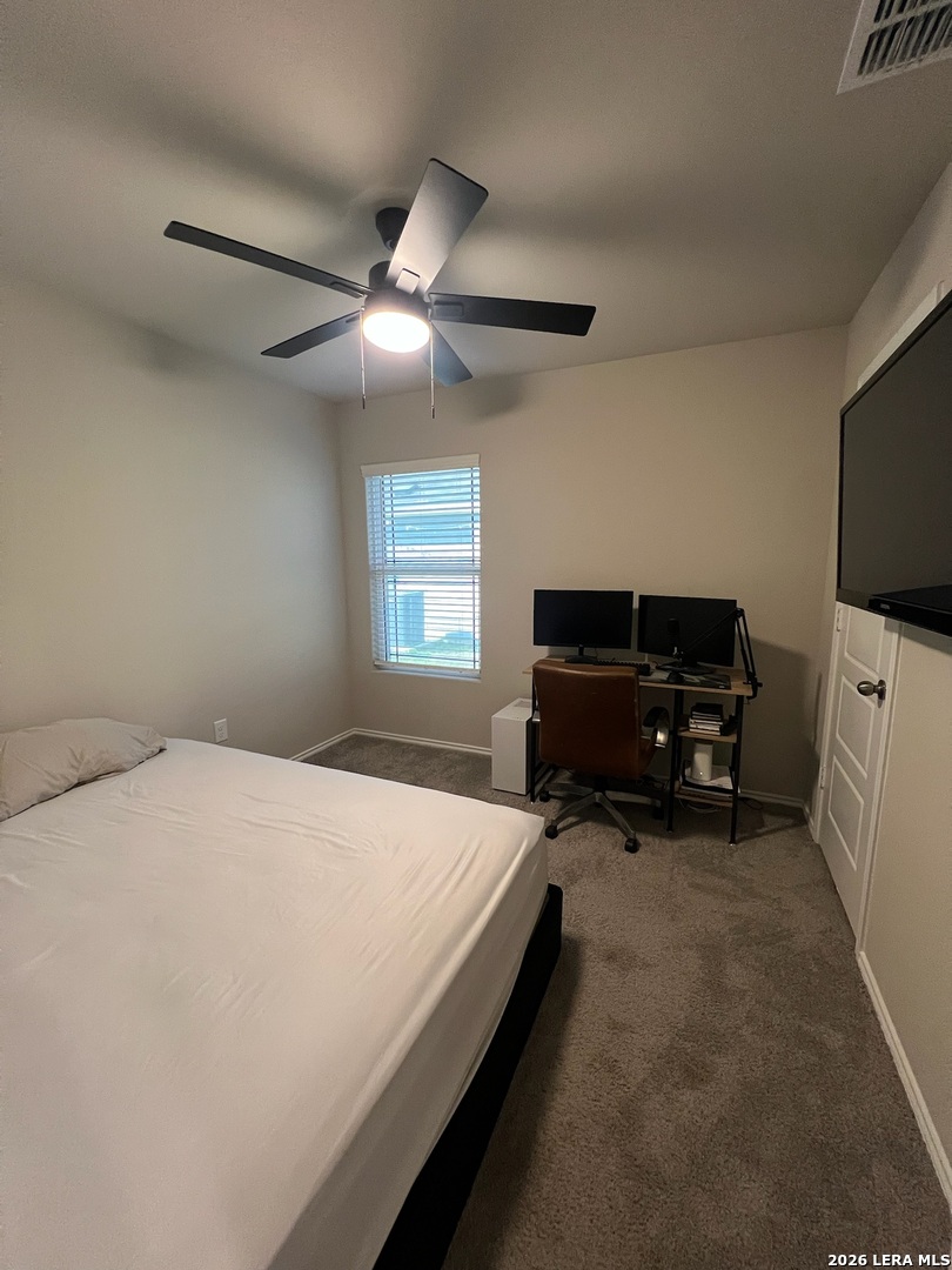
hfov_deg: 89.9
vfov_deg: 106.2
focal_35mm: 13
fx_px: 477
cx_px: 476
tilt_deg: -8.2
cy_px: 635
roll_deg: +0.6
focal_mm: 1.57
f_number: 1.8
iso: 400
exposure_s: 1/60
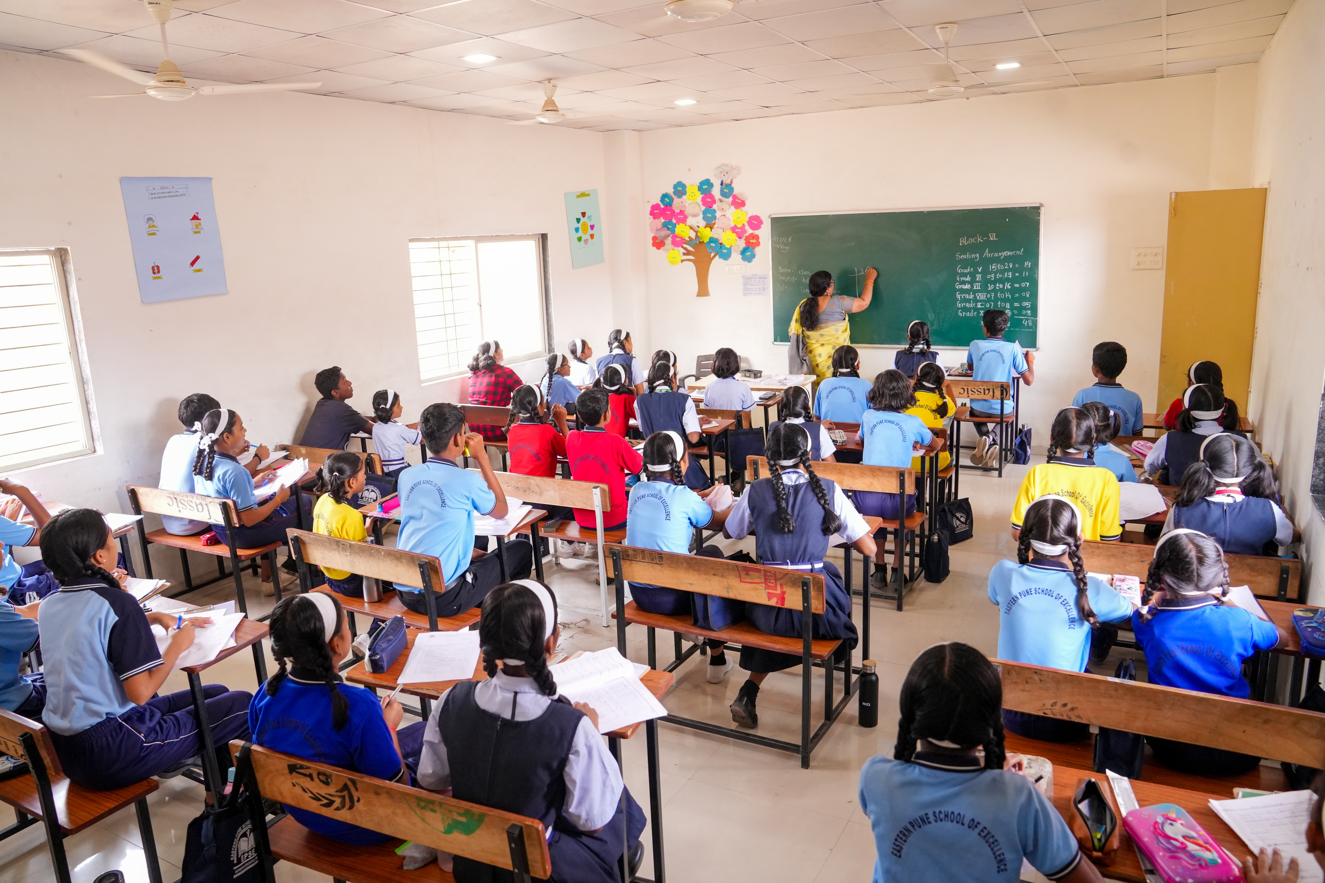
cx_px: 662
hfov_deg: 73.7
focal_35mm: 24
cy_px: 442
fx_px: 883
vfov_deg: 53.1
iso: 2500
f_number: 4.5
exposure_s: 1/125
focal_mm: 24
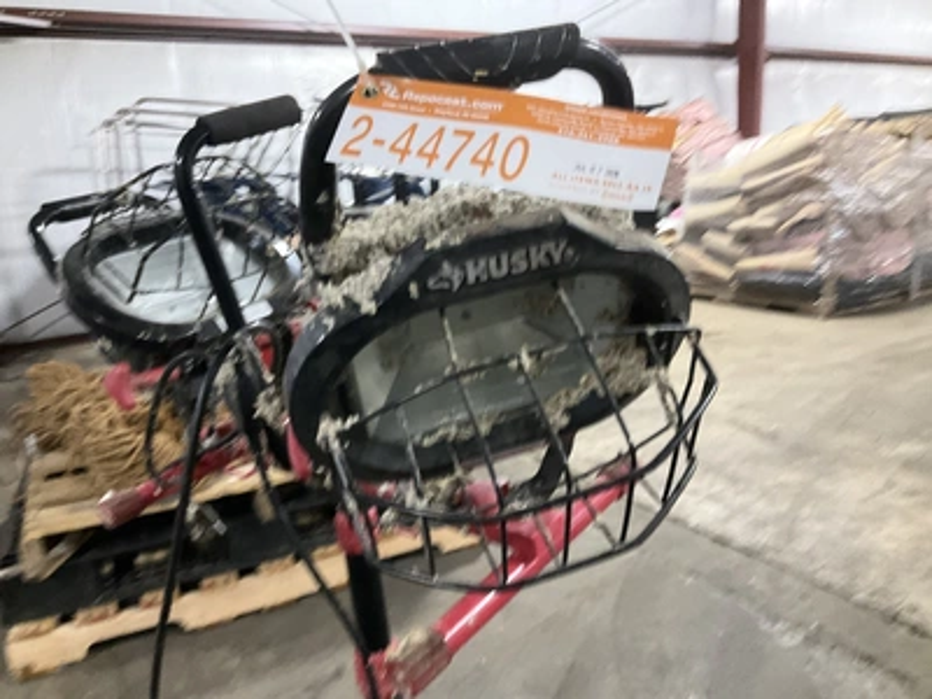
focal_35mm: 29
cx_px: 466
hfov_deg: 61.7
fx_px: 781
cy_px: 350
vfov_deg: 48.2
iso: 250
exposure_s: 1/30
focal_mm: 3
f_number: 1.8
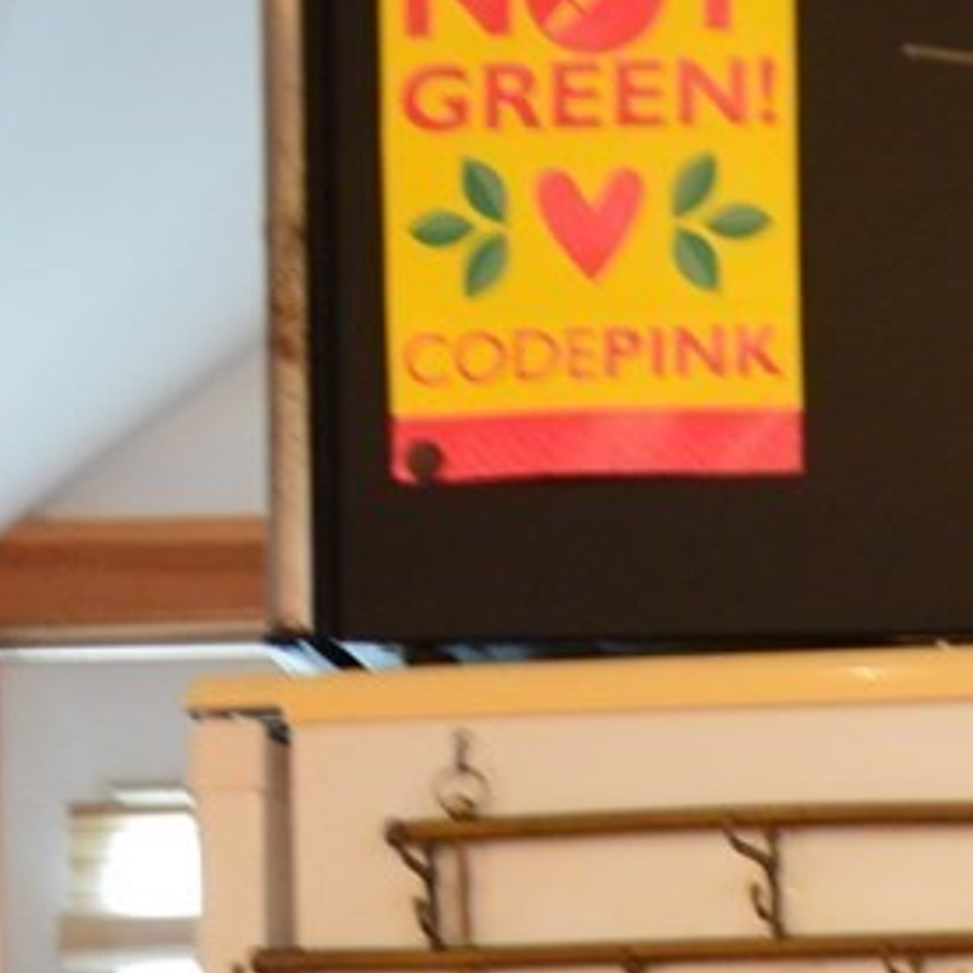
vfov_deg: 9.1
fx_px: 5640
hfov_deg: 9.4
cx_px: 1761
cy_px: 2158
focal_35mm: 177
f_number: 4
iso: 800
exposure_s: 1/13
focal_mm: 25
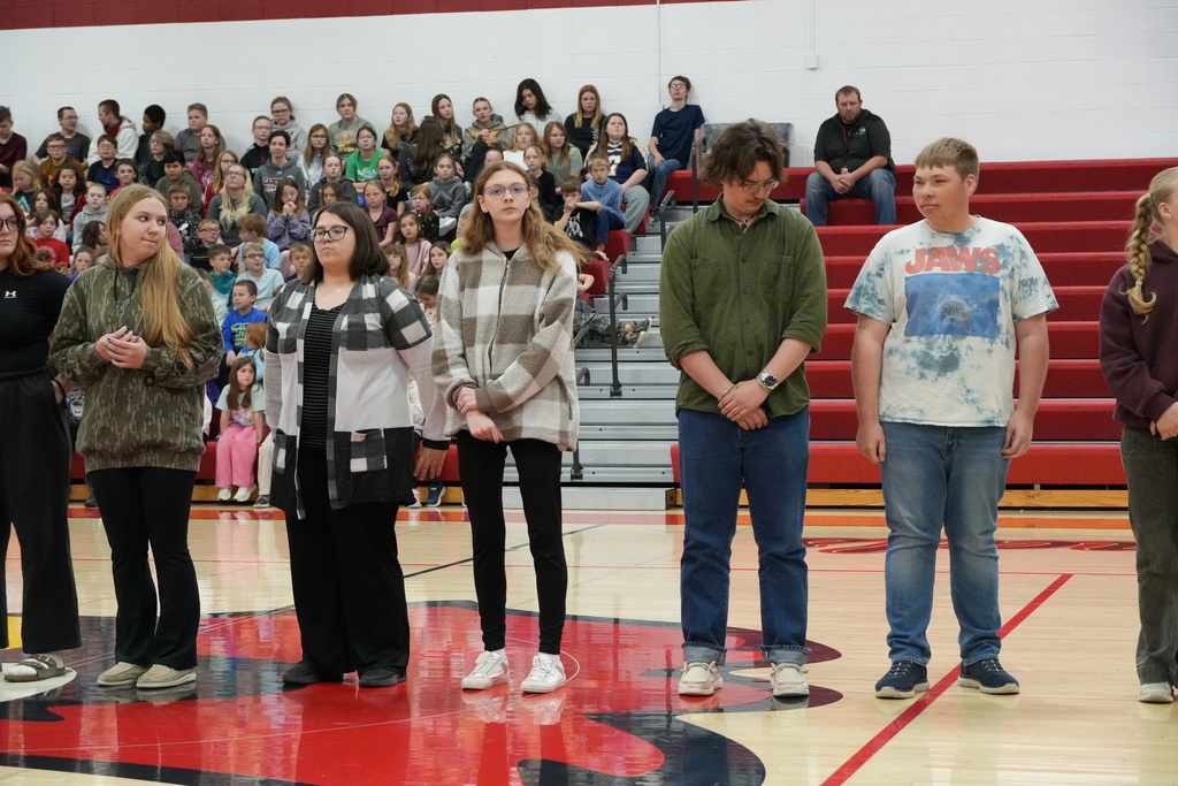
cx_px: 589
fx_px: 2651
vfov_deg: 16.9
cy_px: 393
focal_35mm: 81
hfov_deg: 25.1
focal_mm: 54
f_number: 5
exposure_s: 1/250
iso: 5000
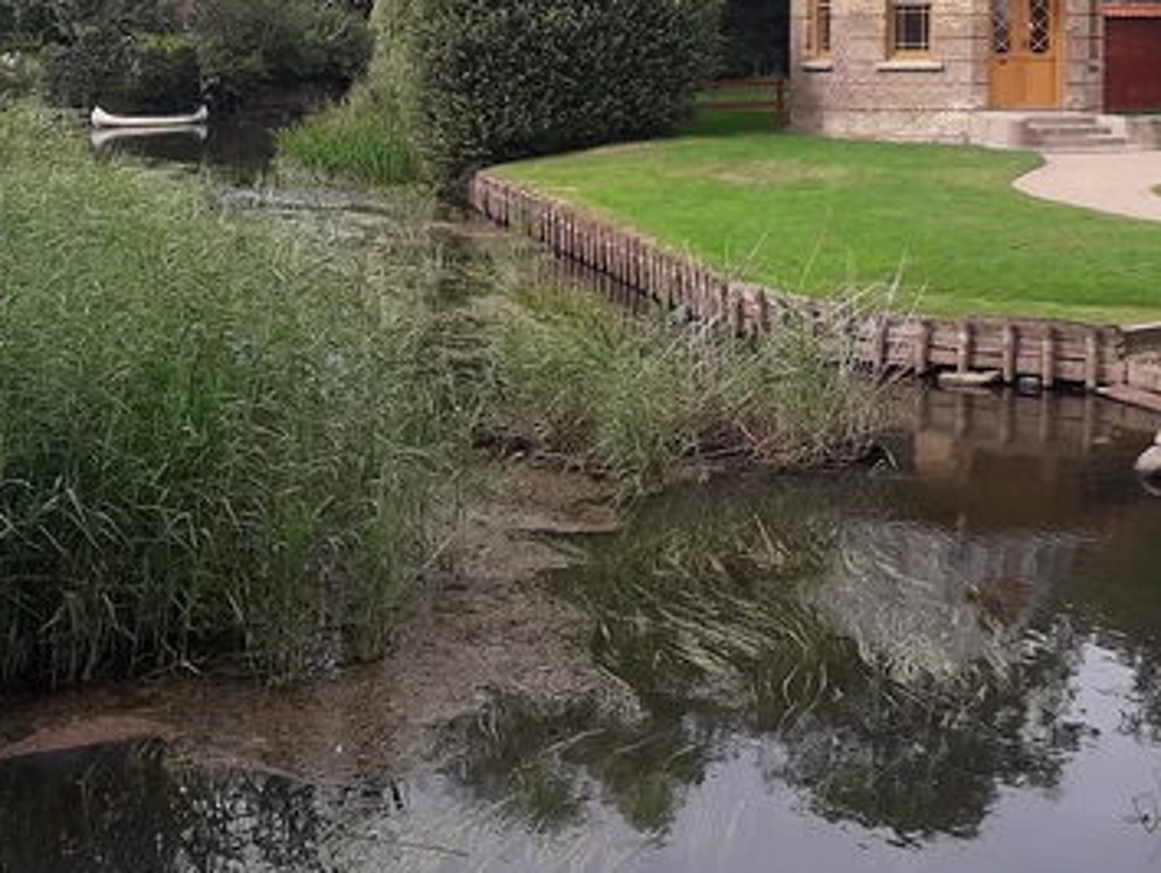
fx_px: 2047
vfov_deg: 23.6
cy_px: 141
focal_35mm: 61
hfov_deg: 31.0
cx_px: 272
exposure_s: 1/639
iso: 40
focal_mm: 3.6
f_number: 1.9
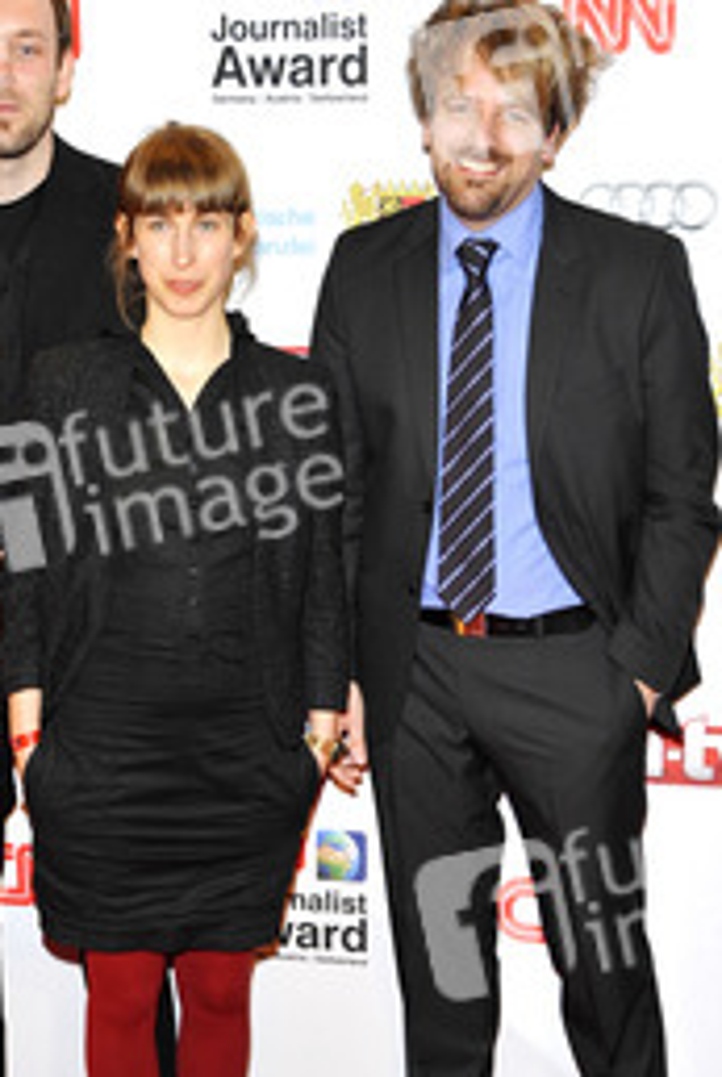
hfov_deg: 20.9
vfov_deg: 30.7
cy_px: 693
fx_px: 1947
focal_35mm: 65
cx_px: 252
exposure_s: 1/250
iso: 640
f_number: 6.3
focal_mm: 42
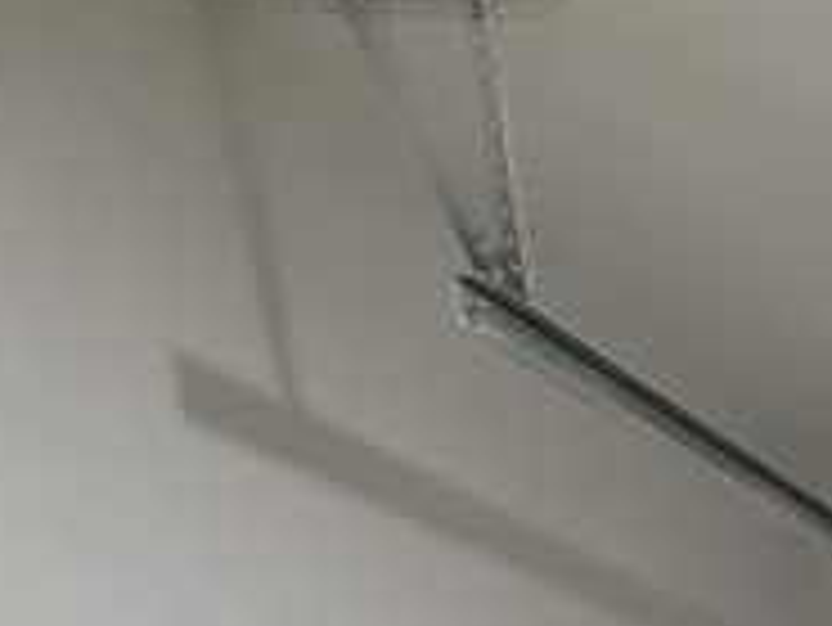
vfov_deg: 9.6
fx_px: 3199
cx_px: 1947
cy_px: 1635
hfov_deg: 12.1
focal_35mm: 133
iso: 320
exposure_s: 1/40
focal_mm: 6.7
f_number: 1.8
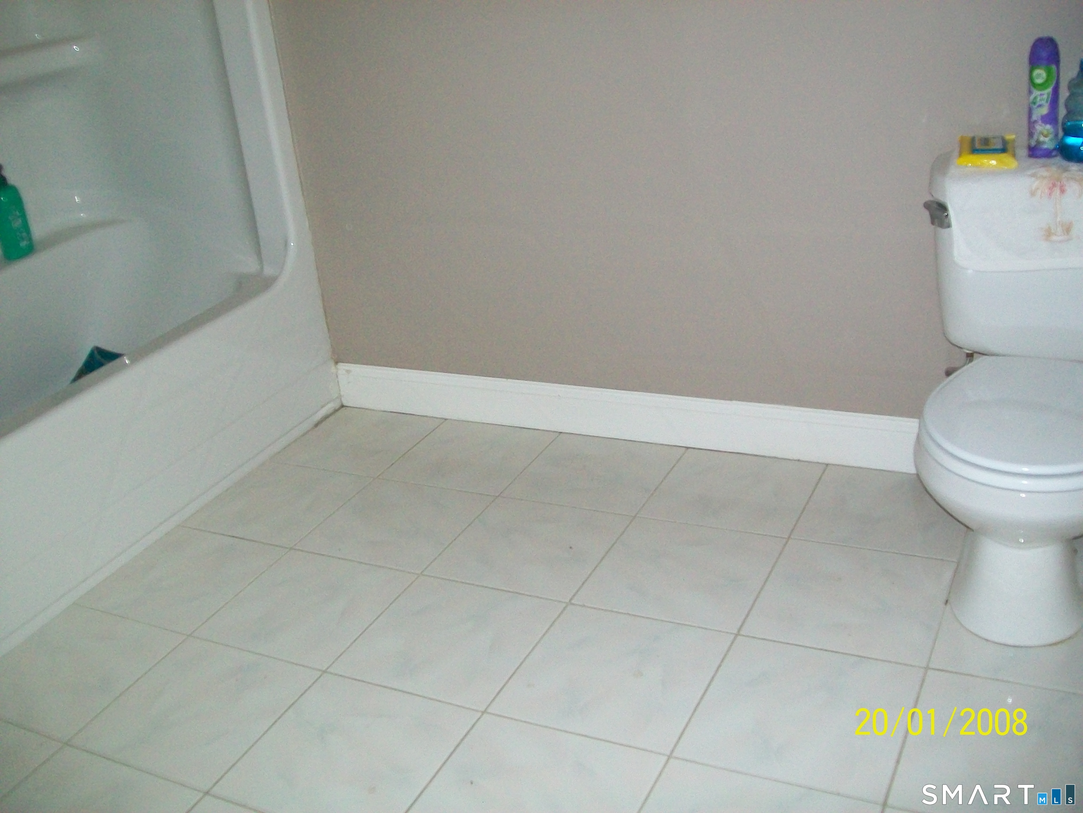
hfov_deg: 51.4
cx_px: 542
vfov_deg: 39.7
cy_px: 406
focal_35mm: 36
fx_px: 1126
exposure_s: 1/125
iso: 200
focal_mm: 6
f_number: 2.7
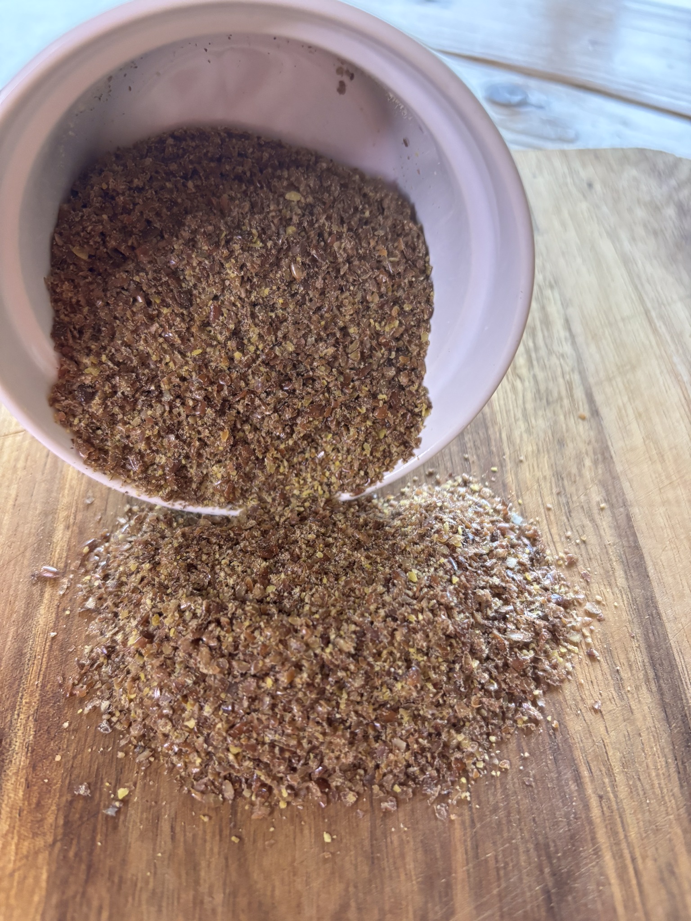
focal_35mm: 26
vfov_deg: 67.3
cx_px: 346
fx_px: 692
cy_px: 460
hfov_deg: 53.1
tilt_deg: -55.7
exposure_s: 1/60
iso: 400
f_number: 1.6
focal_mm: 5.96
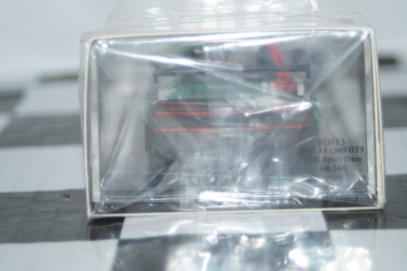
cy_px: 136
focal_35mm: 105
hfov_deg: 19.5
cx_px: 204
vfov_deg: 13.0
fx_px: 1187
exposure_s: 1/80
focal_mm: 70
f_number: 5.6
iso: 320
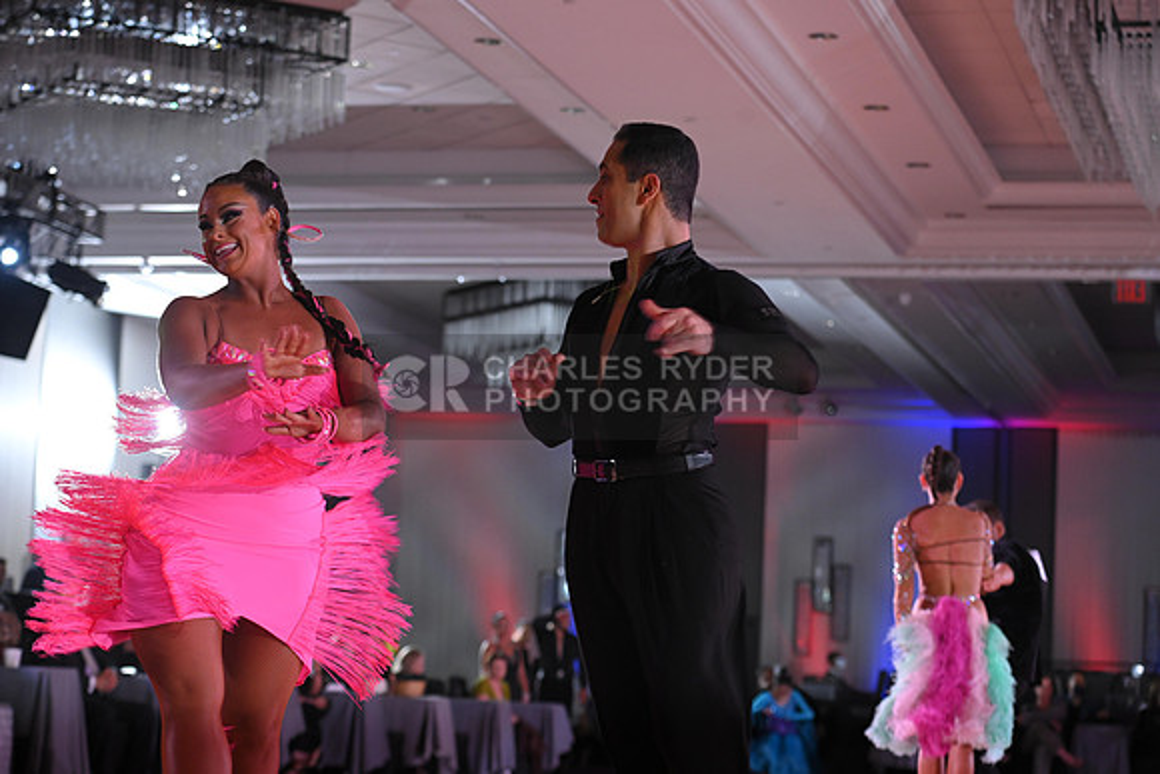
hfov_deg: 22.6
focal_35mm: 90
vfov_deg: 15.2
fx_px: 2901
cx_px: 580
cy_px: 387
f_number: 5
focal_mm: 90
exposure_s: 1/250
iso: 1600
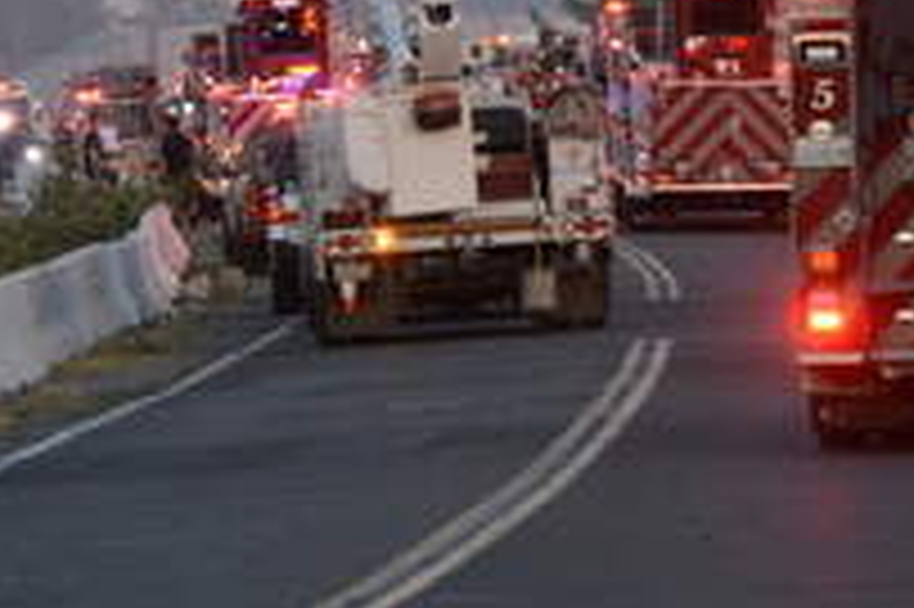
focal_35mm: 549
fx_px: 13927
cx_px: 1108
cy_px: -83
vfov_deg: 2.5
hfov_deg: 3.8
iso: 200
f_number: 5.6
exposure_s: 1/125
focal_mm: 116
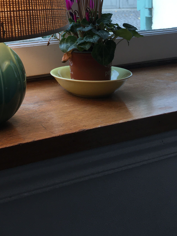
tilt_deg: -4.1
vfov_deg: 32.2
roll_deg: -0.4
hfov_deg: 25.1
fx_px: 382
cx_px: 9
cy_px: 12
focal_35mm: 56
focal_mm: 4.15
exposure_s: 1/100
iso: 40
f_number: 2.2
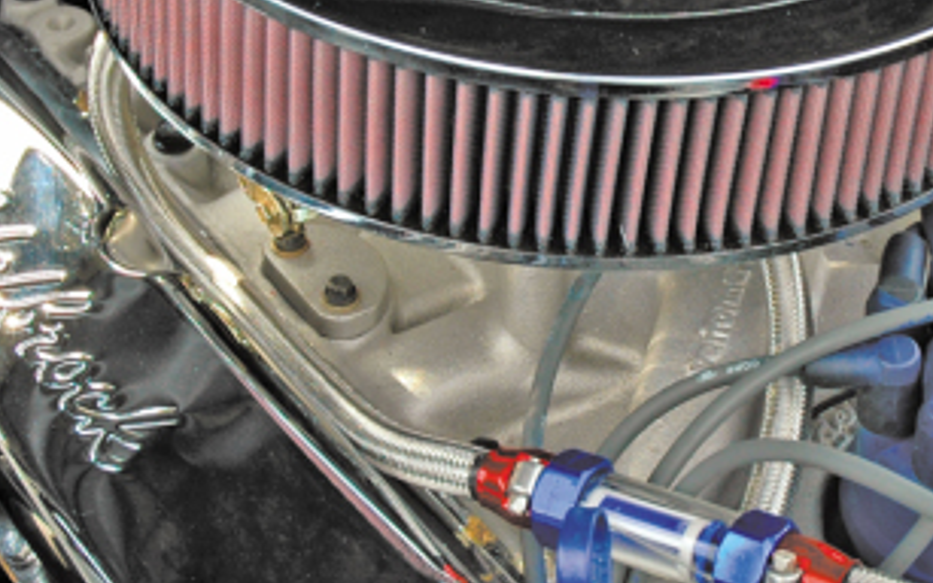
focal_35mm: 107
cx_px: 623
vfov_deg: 12.2
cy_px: 228
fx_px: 2729
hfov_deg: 19.3
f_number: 5.6
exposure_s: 1/125
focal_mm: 27
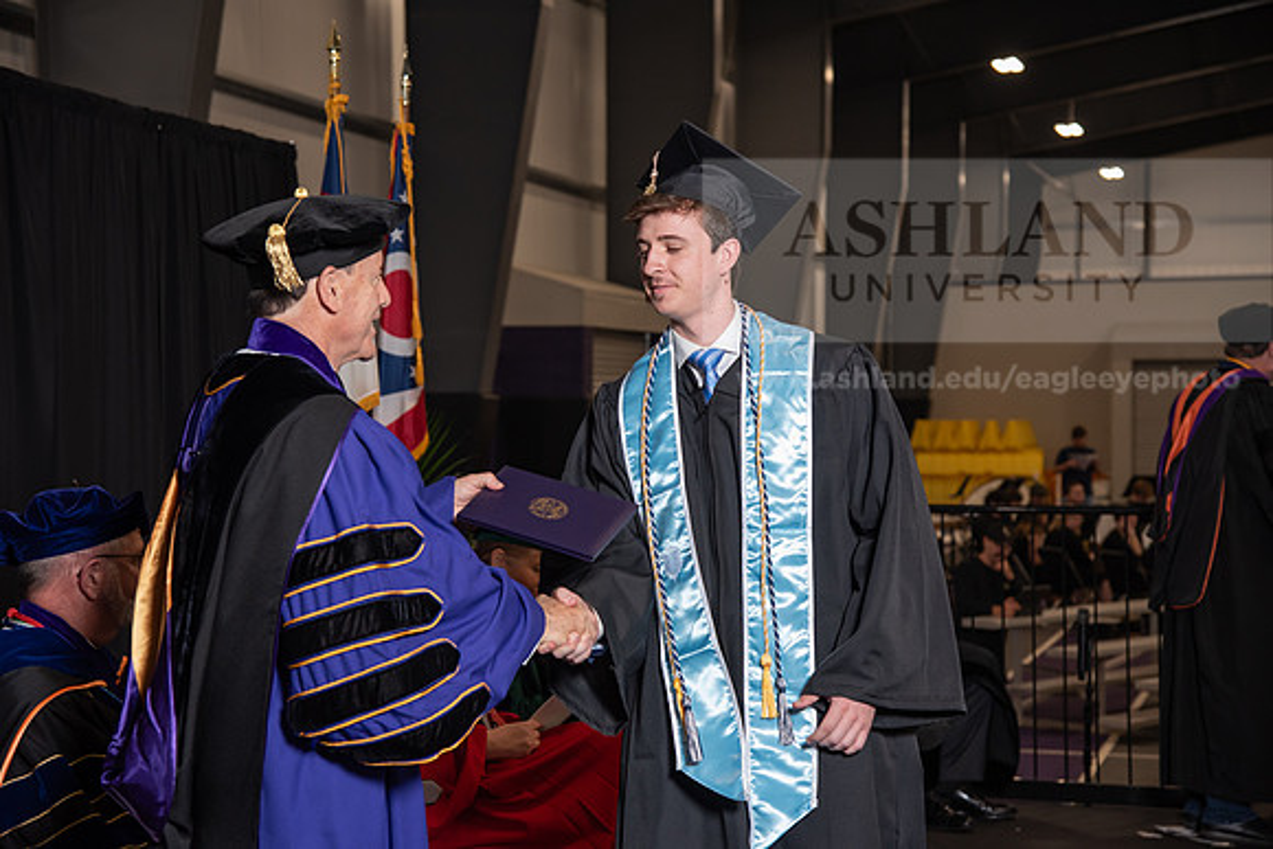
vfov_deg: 18.2
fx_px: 2653
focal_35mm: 75
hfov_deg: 27.0
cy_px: 424
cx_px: 636
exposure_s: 1/200
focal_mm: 75
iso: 1000
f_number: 5
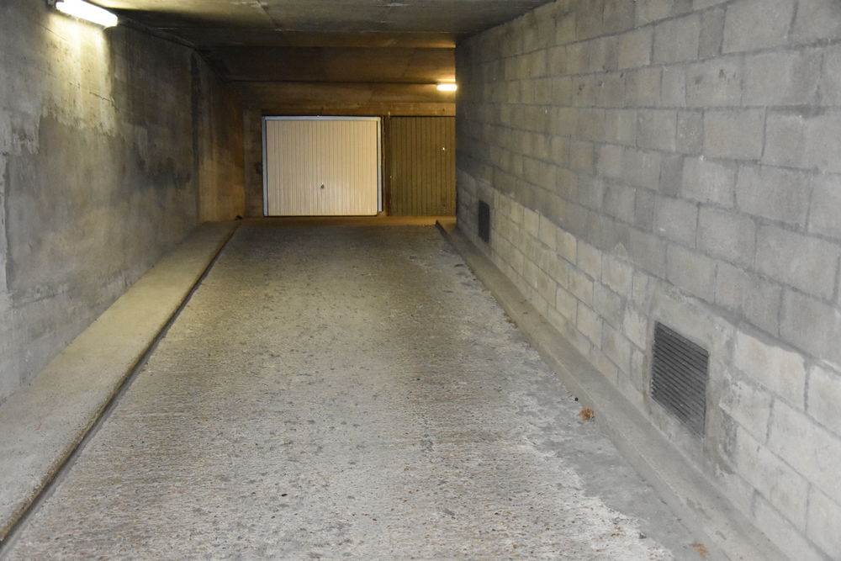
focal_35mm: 36
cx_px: 420
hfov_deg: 53.1
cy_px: 280
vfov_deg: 36.9
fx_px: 841
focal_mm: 24
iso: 6400
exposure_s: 1/60
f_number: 3.8
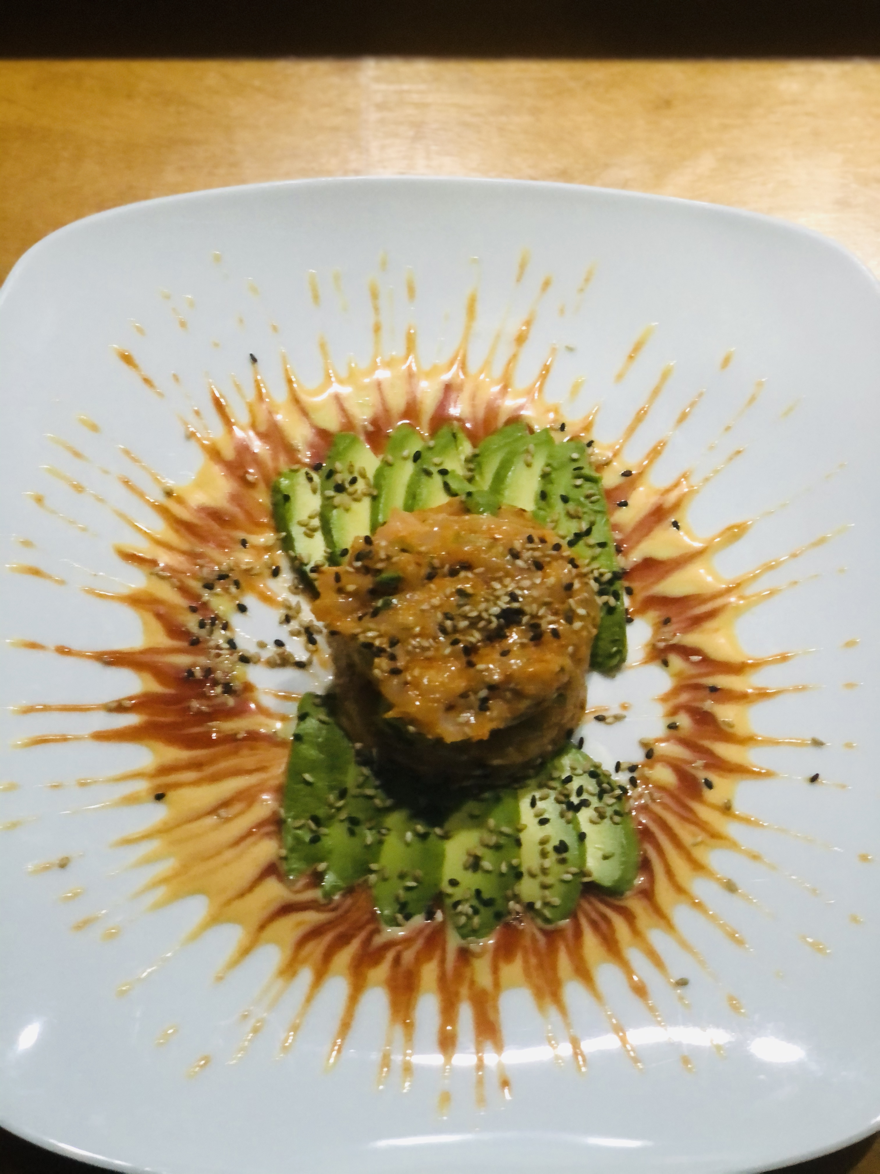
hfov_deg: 28.0
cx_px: 440
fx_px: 1763
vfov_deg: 36.8
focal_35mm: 52
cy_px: 587
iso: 160
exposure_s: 1/20
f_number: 2.4
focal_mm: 6
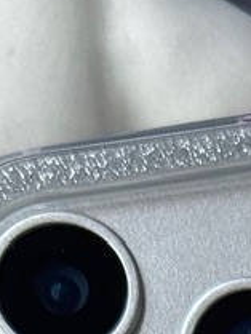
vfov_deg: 6.2
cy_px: 1012
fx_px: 2839
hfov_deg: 5.0
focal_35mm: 294
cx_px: 499
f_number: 1.78
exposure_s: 1/1931
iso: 80
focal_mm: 6.76
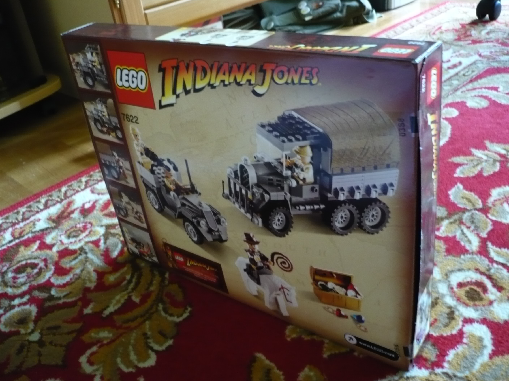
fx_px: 515
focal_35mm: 35
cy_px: 190
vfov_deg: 40.7
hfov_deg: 52.6
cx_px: 254
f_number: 2.8
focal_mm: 5.8
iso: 250
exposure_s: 1/8
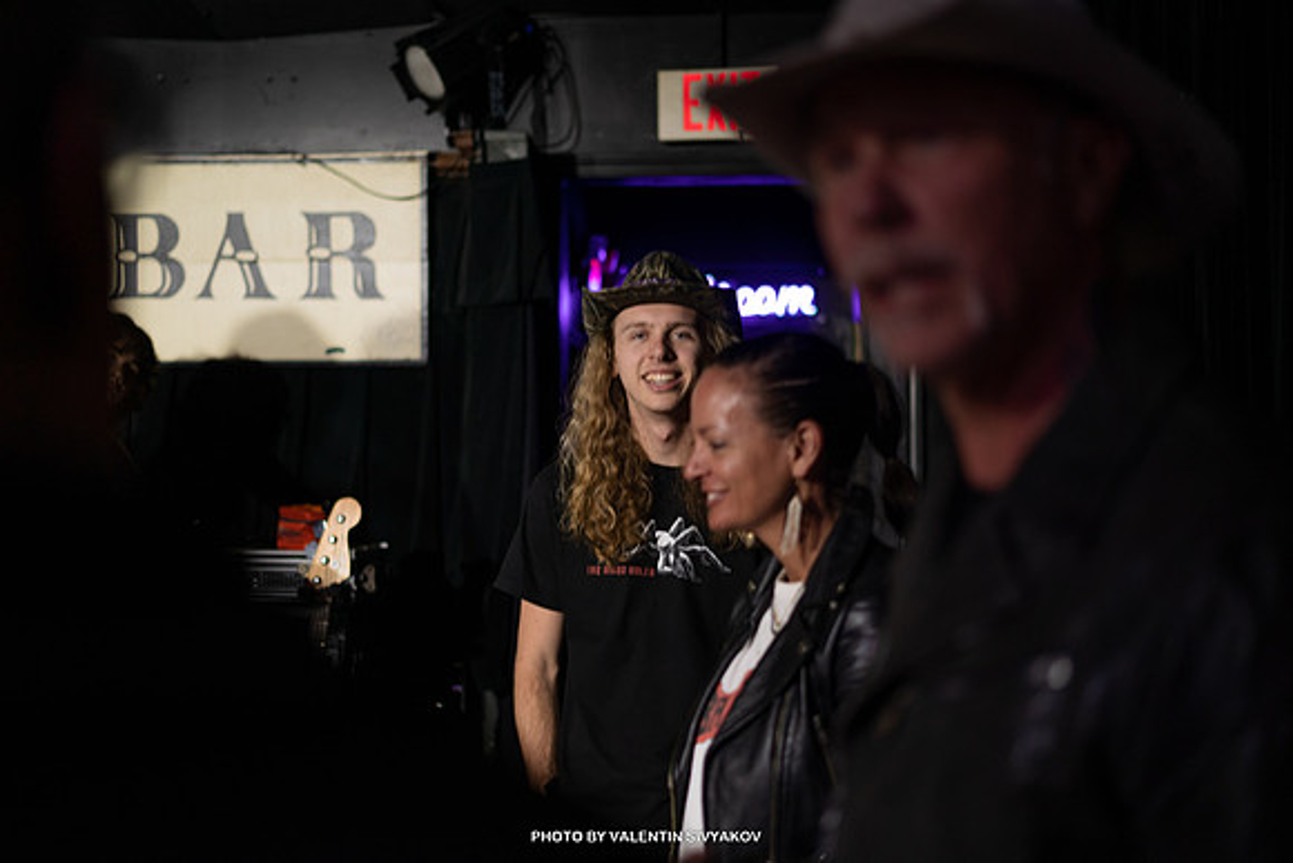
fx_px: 1803
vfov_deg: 26.9
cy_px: 432
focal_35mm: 50
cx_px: 646
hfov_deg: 39.5
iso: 160
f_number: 1.8
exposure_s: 1/125
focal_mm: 50
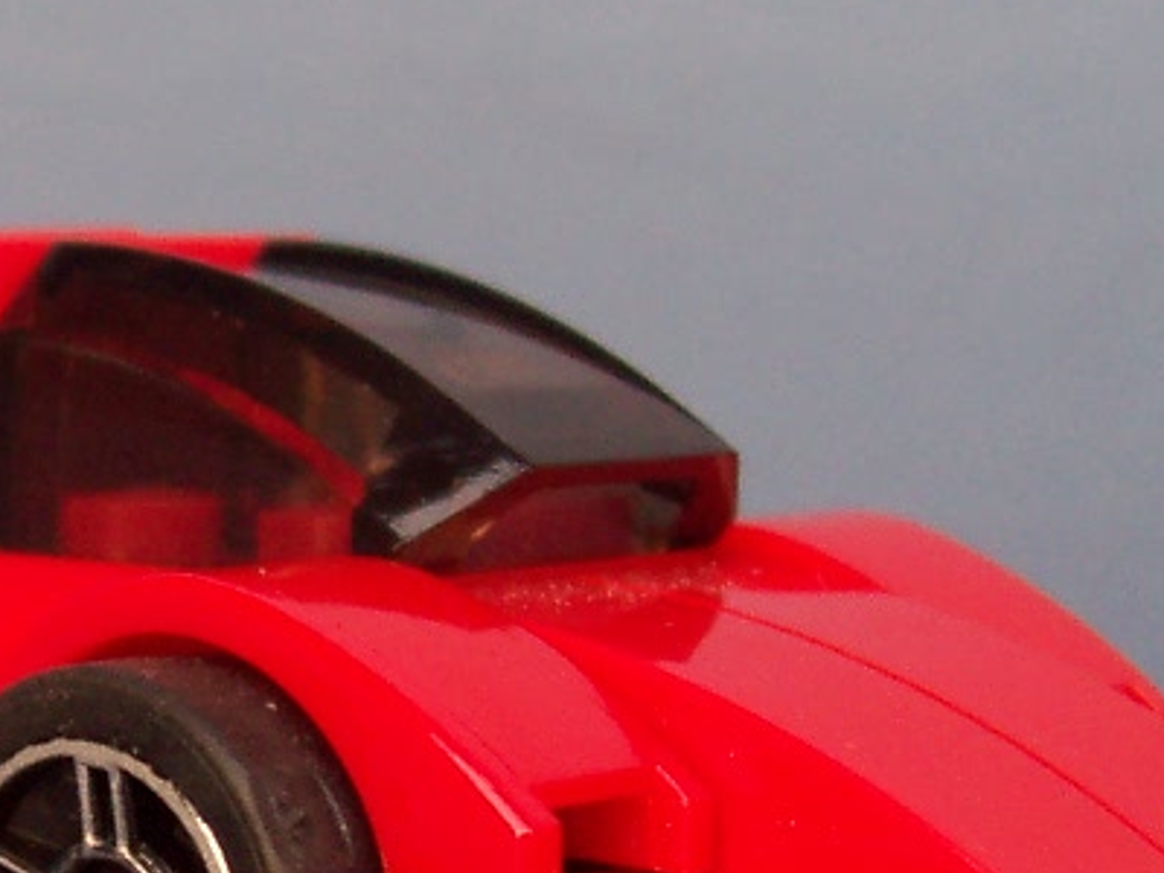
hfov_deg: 17.4
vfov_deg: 13.2
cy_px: 760
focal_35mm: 111
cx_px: 73
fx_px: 3732
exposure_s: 1/30
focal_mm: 5.6
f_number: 2.8
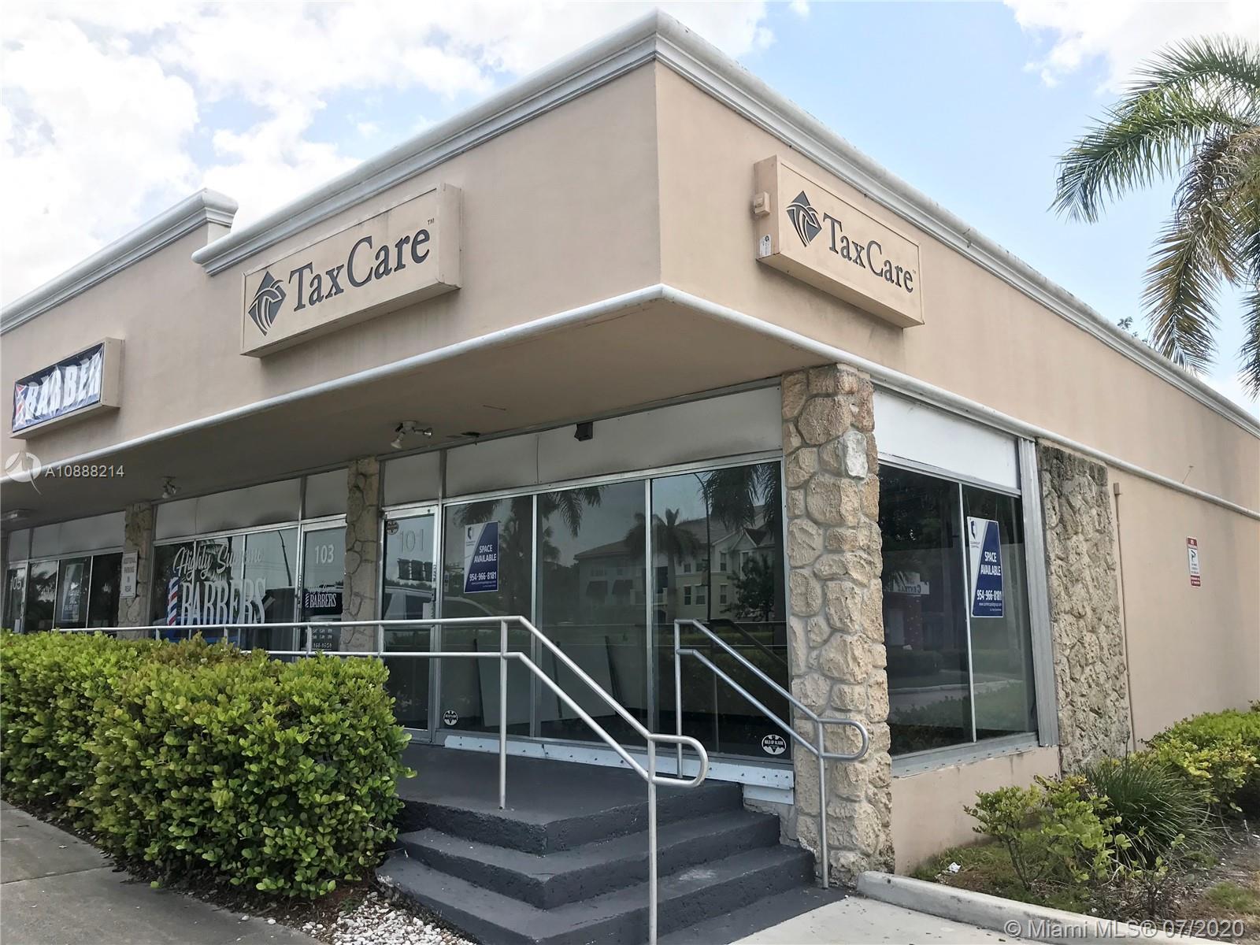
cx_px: 630
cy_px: 472
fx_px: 1019
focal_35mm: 28
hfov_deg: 63.4
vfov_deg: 49.7
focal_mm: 3.99
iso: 20
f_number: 1.8
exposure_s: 1/1312
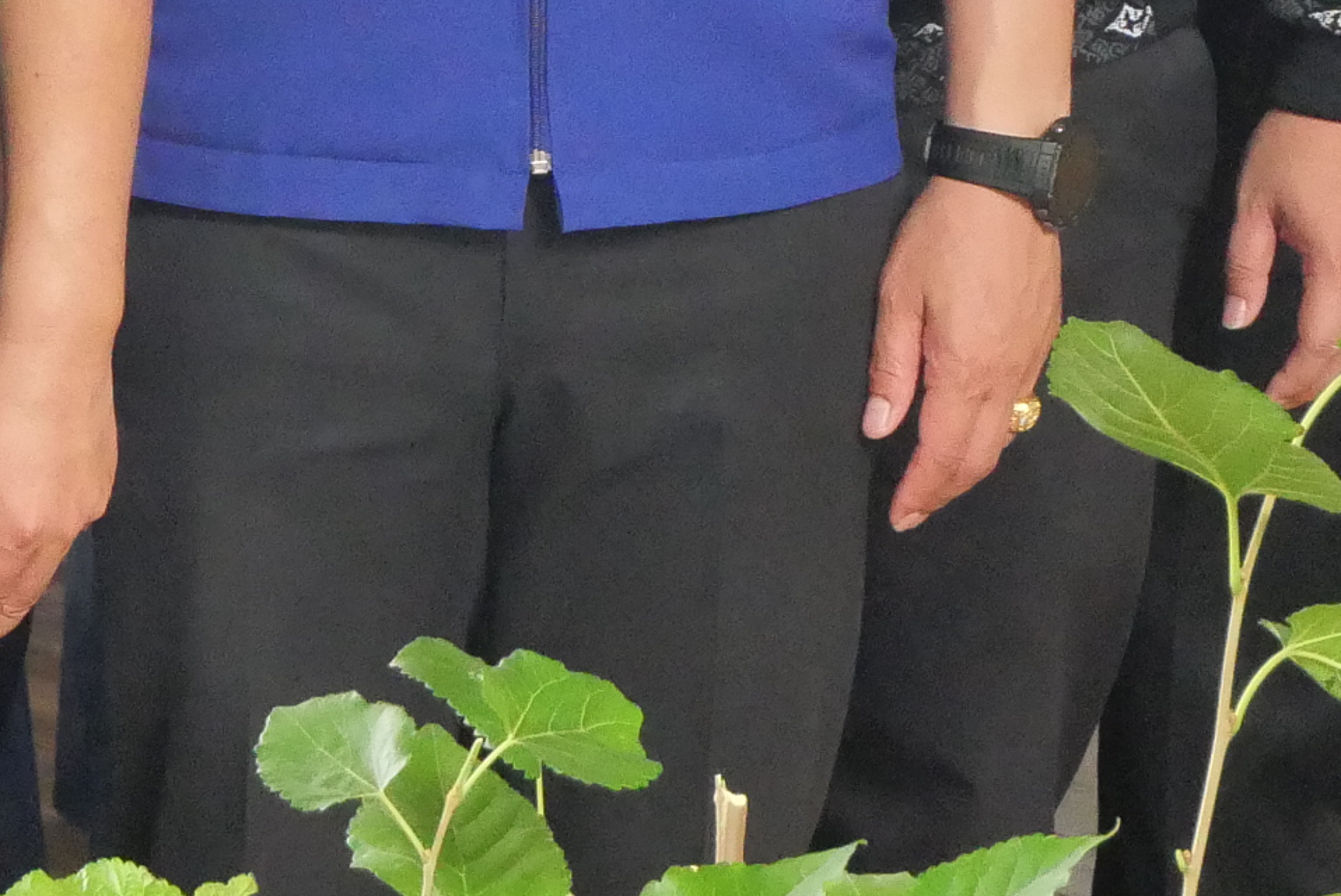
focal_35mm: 399
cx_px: -677
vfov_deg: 3.4
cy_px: -421
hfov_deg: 5.1
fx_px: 14871
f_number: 6.3
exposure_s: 1/250
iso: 3200
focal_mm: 50
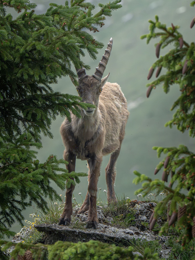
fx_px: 7465
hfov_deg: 1.5
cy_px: 143
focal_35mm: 994
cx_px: 89
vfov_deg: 2.0
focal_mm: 467
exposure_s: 1/2500
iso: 6400
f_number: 11
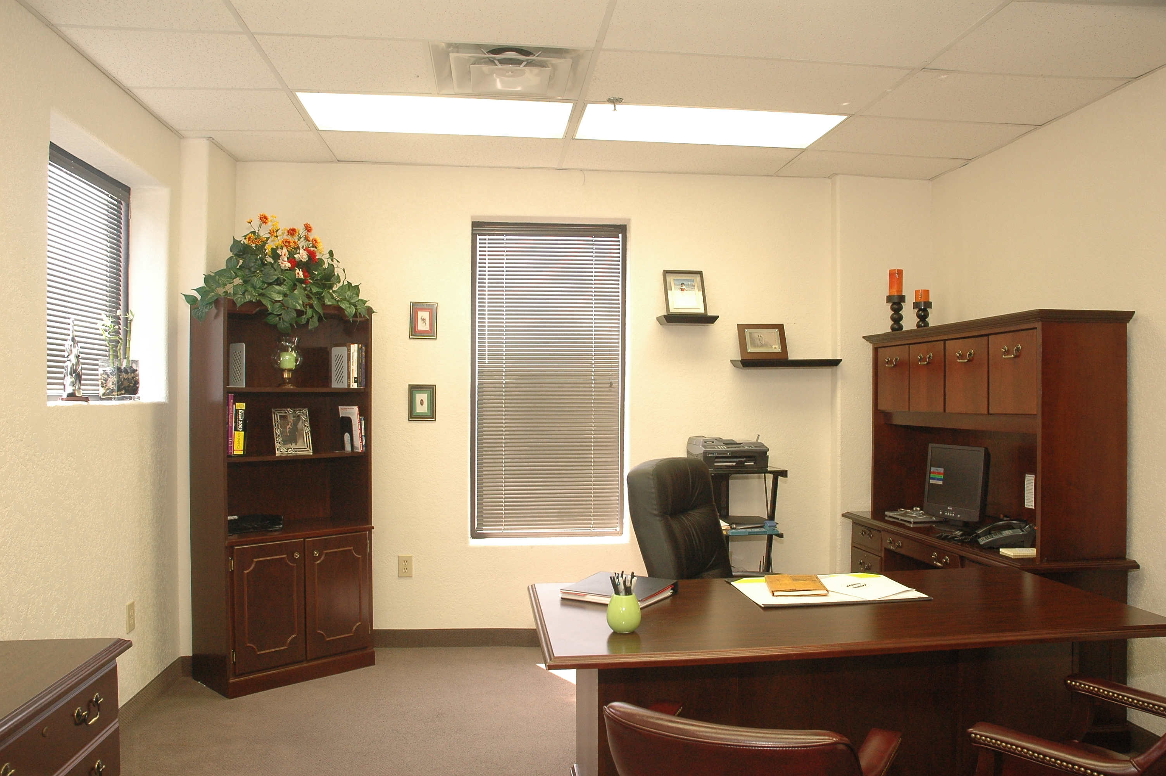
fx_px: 874
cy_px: 388
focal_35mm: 27
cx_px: 583
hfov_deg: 67.4
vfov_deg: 47.8
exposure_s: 1/40
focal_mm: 18
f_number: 8
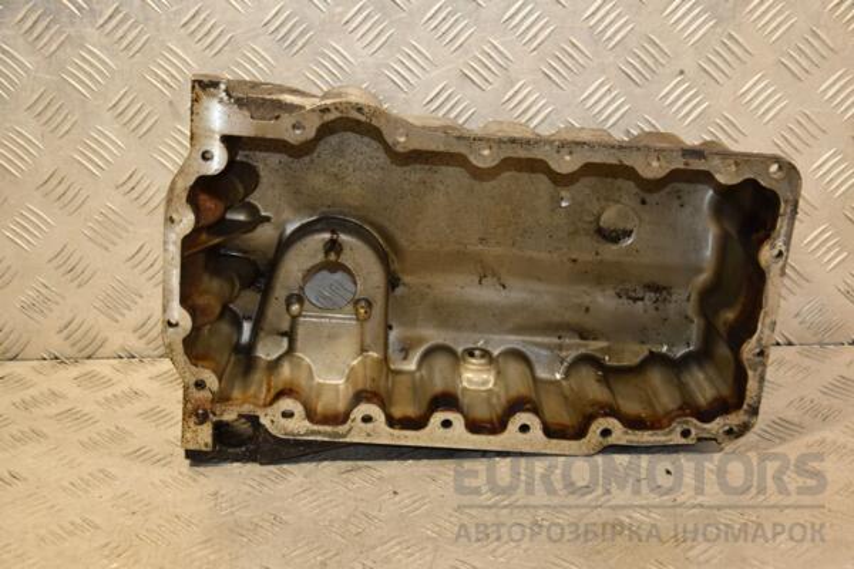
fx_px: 1423
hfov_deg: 33.4
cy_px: 284
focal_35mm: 60
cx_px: 427
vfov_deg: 22.6
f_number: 4.8
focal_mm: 40
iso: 800
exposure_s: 1/160
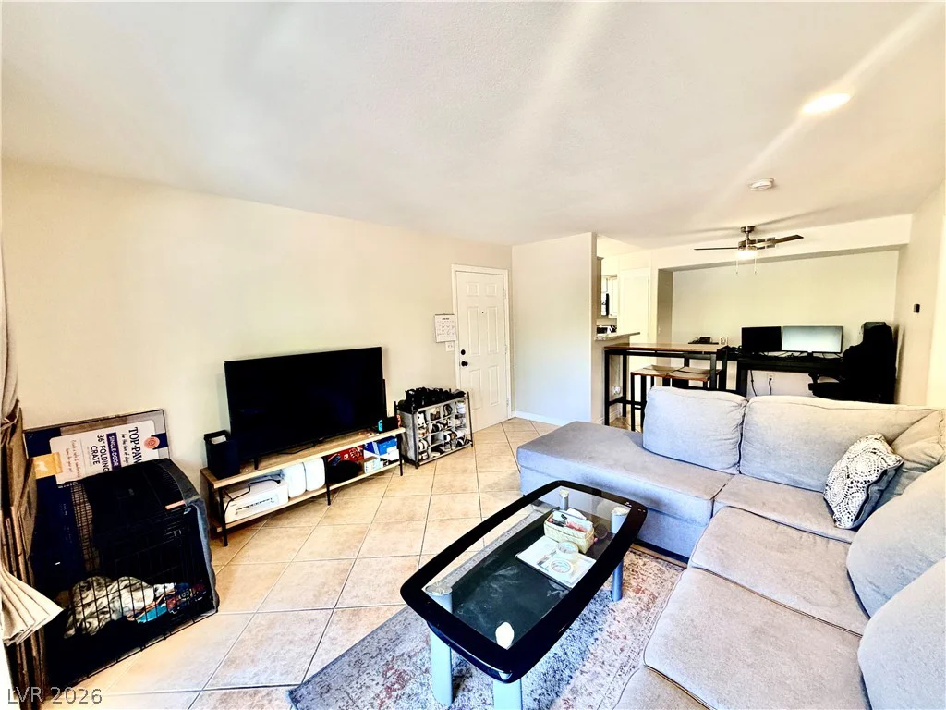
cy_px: 355
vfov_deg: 85.7
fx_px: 383
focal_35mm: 14
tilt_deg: -5.6
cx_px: 473
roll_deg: +2.3
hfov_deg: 102.1
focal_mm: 2.22
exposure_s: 1/60
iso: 320
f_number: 2.2
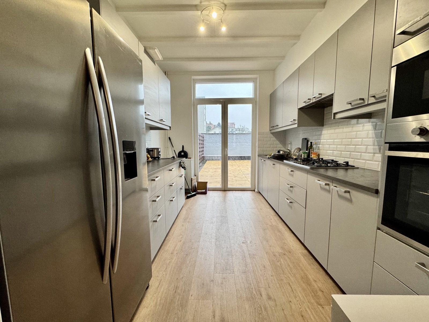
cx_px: 214
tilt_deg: -5.6
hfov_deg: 102.1
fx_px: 174
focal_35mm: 14
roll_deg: +0.5
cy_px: 161
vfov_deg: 85.7
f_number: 2.2
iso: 200
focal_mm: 2.22
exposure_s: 1/100
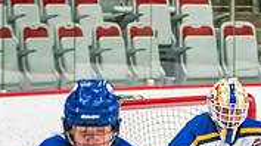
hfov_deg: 5.1
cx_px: 225
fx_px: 2910
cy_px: 199
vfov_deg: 2.9
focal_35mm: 421
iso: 640
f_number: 2.8
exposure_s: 1/640
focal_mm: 88
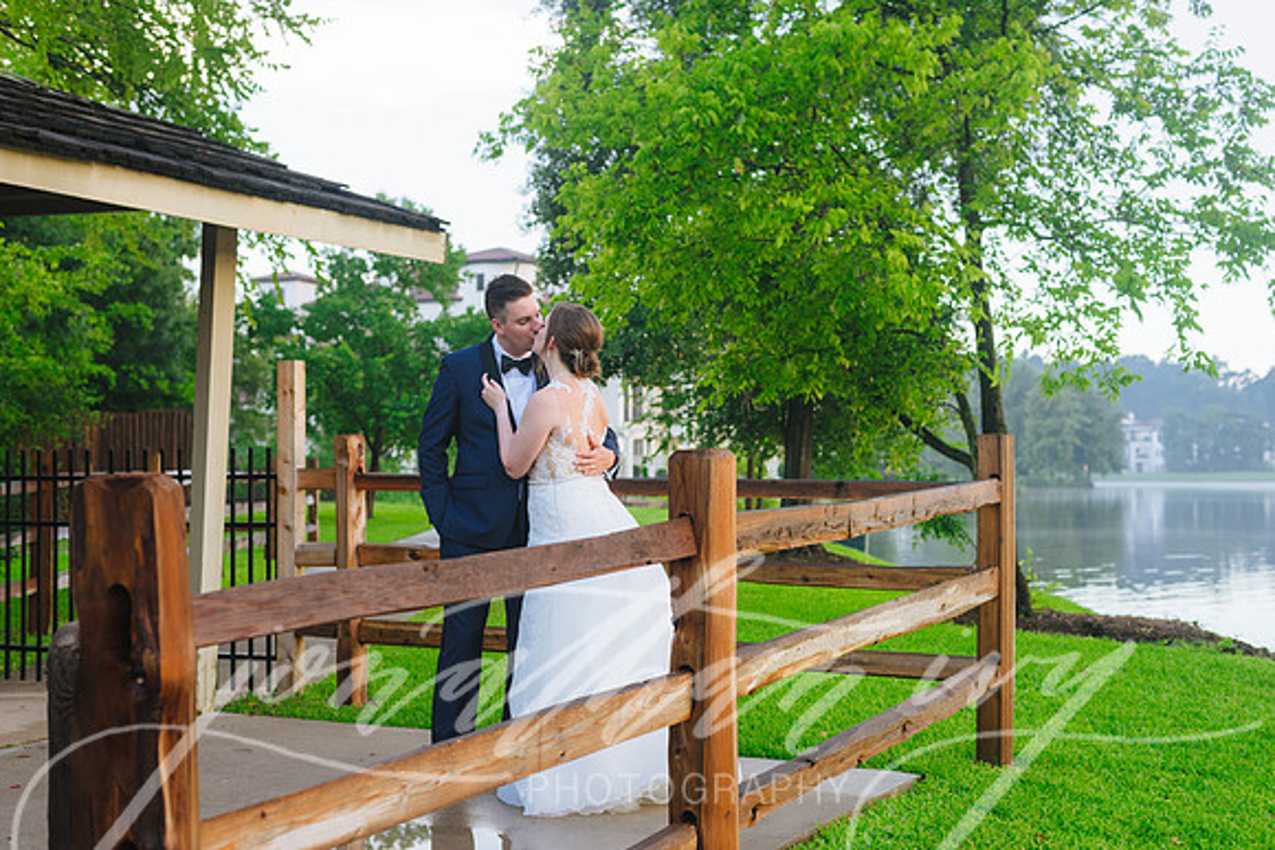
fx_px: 1771
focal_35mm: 50
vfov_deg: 27.0
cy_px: 425
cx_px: 638
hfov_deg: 39.6
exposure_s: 1/250
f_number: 4
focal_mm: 50
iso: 640
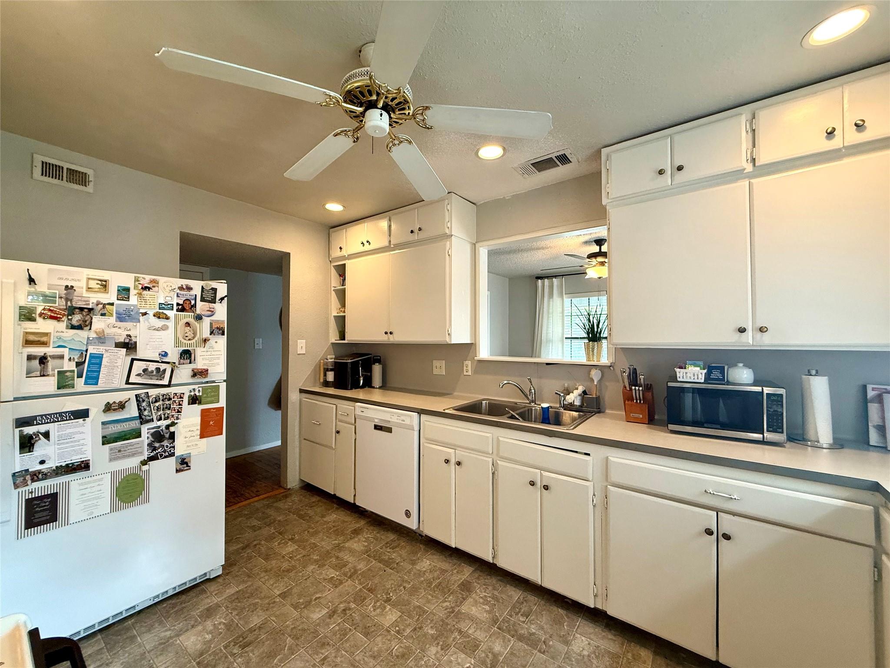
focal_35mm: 14
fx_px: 360
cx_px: 445
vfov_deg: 85.7
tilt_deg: +1.1
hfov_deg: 102.1
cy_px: 334
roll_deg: -0.2
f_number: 2.2
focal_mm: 2.22
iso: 200
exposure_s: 1/60
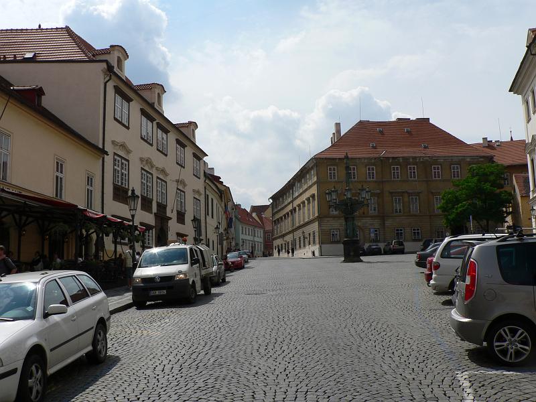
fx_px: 557
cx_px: 268
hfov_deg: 51.4
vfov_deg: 39.7
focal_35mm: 36
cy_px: 201
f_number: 5.6
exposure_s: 1/800
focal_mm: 6
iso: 80
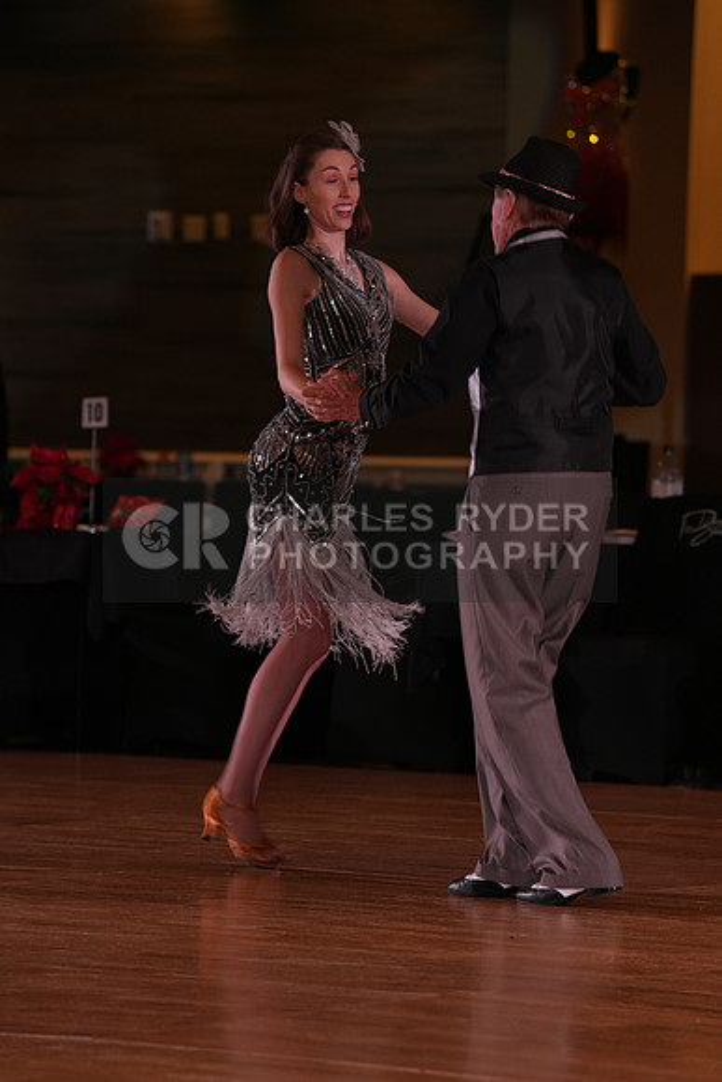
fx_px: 5832
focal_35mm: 194
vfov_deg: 10.6
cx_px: 361
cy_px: 541
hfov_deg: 7.1
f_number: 5
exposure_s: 1/200
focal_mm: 194
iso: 2000
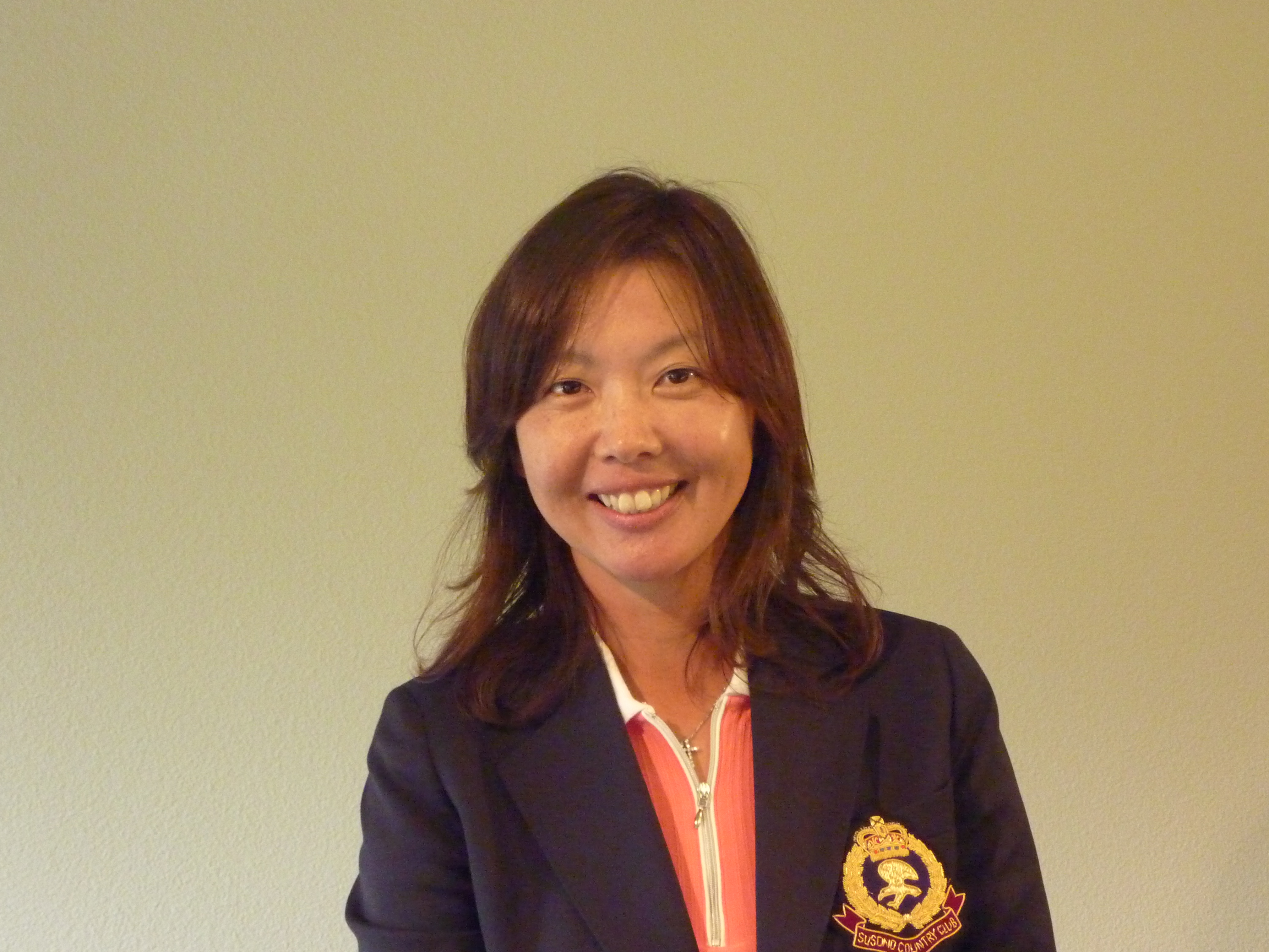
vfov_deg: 29.7
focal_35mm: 49
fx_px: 1796
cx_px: 640
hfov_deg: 38.9
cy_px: 471
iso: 800
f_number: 3.8
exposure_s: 1/20
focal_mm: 7.9
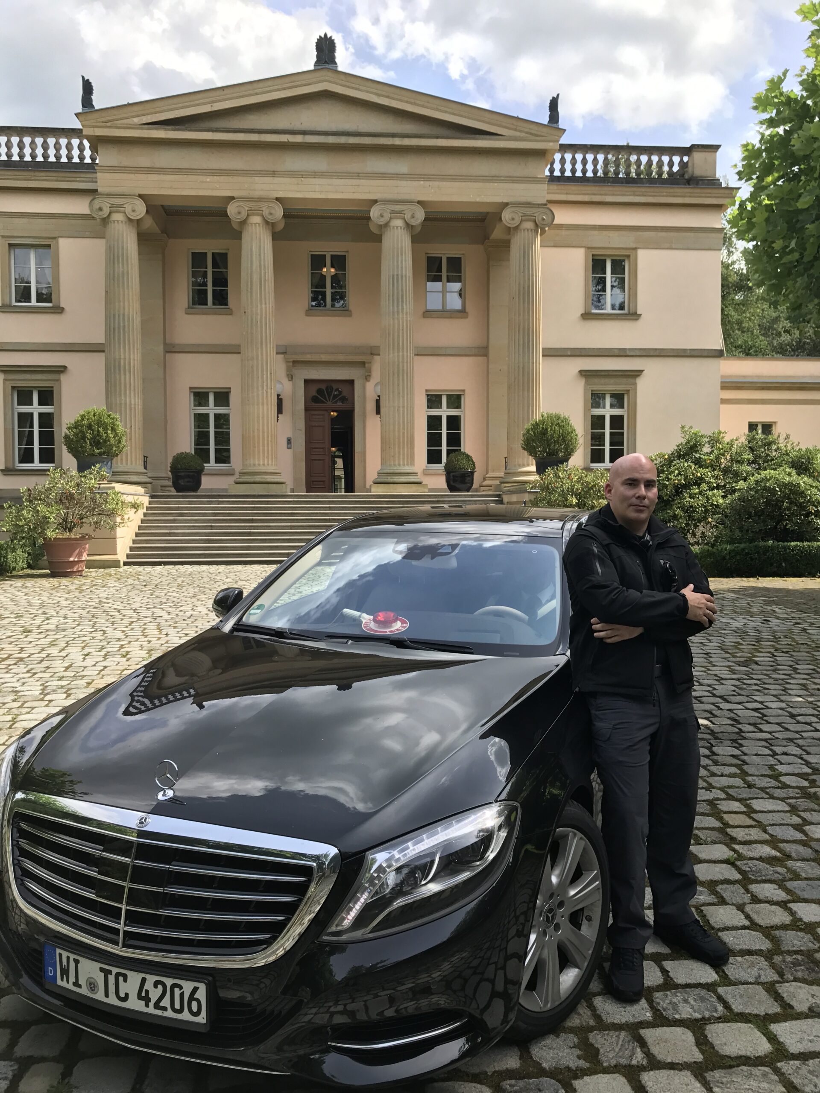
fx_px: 884
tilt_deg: -3.2
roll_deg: -0.9
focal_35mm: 28
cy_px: 546
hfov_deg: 49.7
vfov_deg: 63.4
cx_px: 410
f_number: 1.8
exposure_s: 1/977
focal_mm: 3.99
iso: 20
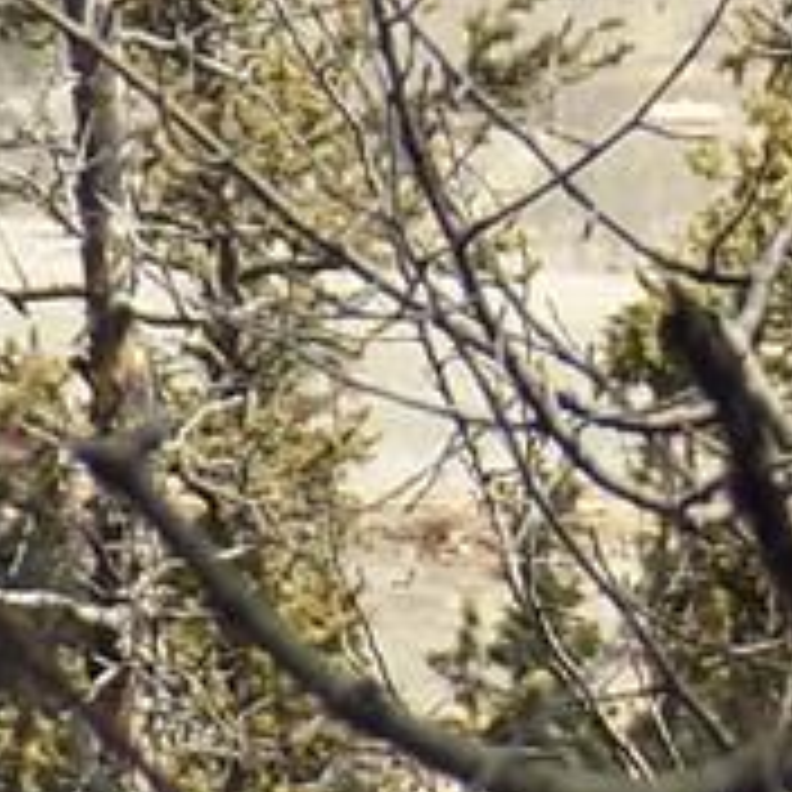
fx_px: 28966
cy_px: -292
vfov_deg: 1.6
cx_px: 2038
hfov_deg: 1.6
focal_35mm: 1119
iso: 80
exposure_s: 1/160
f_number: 5.5
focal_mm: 38.6
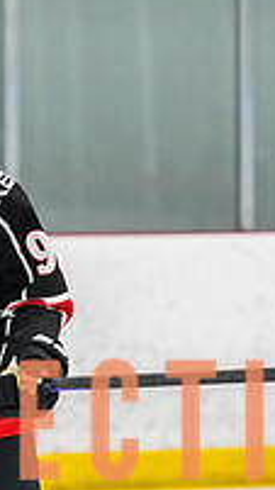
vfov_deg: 3.2
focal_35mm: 667
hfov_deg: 1.8
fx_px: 8650
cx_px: -144
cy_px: 466
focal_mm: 135
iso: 1800
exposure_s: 1/640
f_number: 2.8
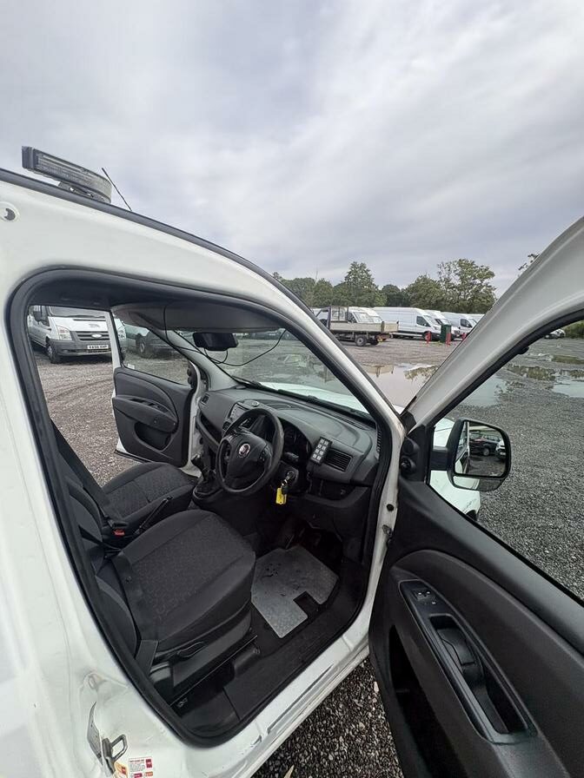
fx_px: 315
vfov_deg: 102.1
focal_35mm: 14
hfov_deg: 85.7
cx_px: 292
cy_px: 389
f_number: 2.2
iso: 50
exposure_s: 1/675
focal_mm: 2.22
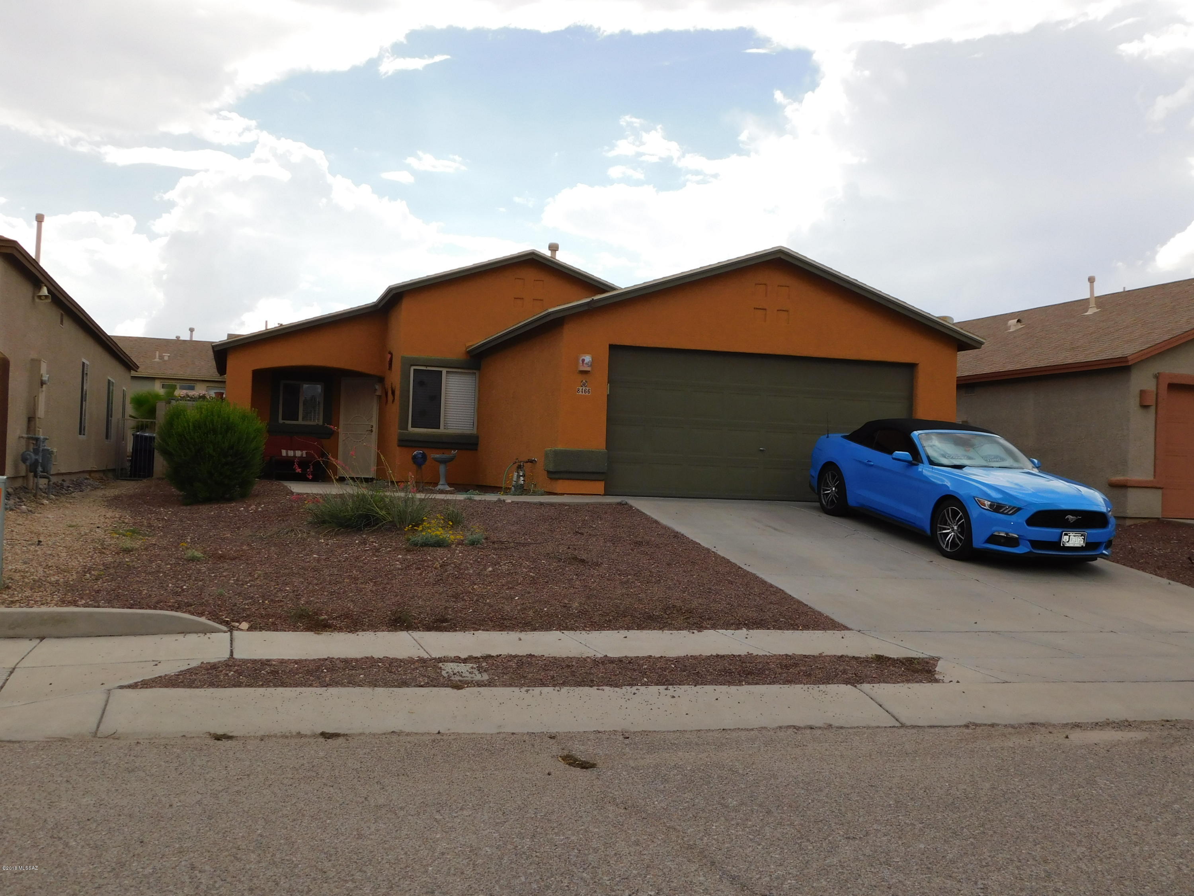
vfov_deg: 39.7
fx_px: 1242
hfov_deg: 51.4
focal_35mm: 36
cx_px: 597
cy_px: 448
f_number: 3.5
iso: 125
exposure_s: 1/1250
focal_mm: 6.3
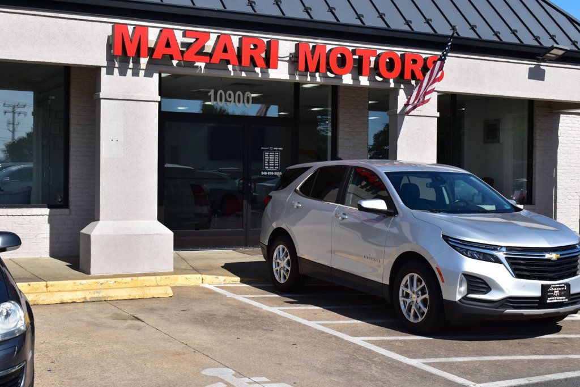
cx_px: 290
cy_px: 194
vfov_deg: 26.5
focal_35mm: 51
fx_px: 821
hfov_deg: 38.9
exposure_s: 1/500
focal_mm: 34
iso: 250
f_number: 11
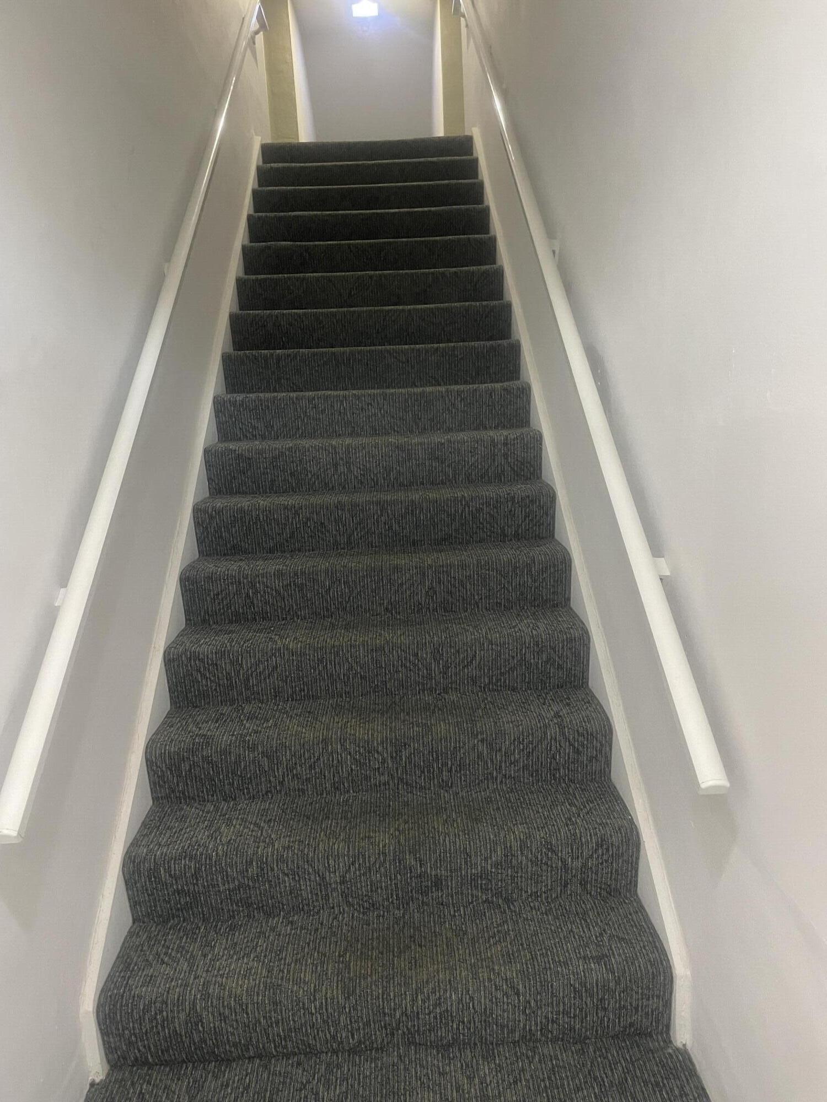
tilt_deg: -11.1
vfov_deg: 67.3
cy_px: 551
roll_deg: +3.6
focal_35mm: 26
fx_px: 828
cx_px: 414
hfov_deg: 53.1
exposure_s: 1/40
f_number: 1.6
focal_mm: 4.2
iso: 400
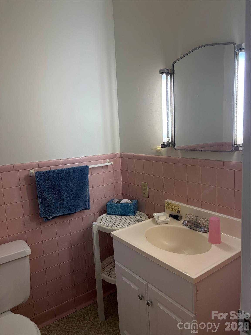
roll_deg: +2.7
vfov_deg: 67.3
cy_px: 168
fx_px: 251
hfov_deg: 53.1
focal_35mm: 26
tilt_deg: -7.3
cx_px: 126
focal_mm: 5.96
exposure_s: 1/145
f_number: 1.6
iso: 125
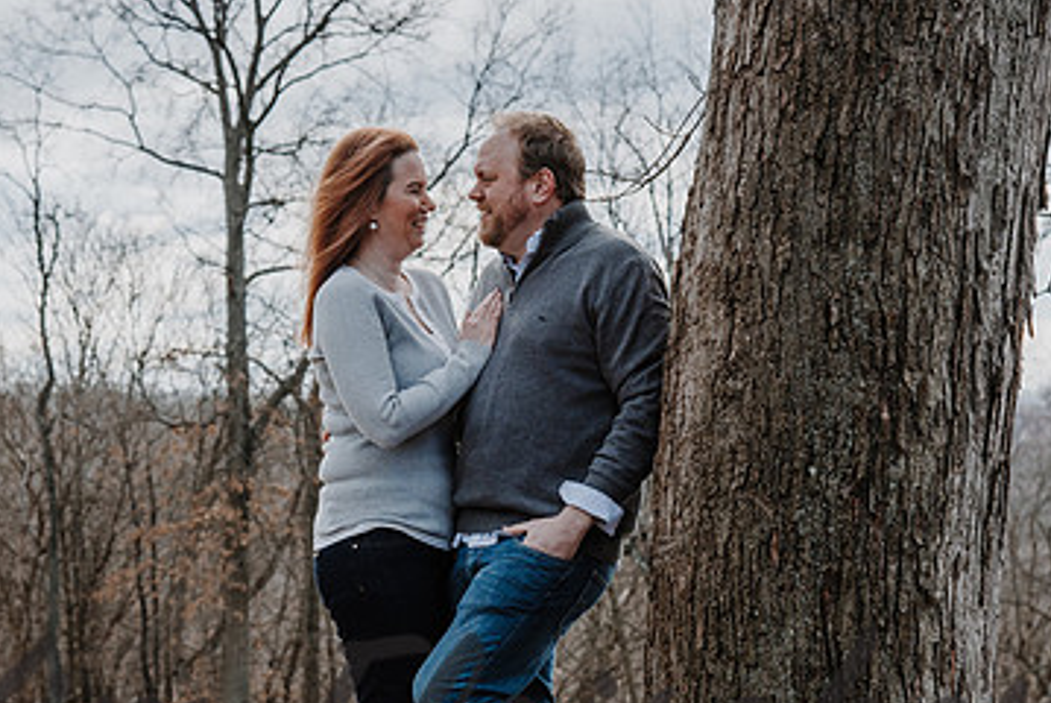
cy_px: 397
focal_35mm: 113
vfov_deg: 12.1
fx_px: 3302
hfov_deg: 18.1
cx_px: 460
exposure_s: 1/500
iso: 250
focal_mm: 70
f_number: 5.6
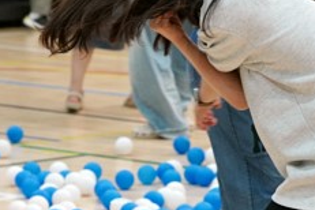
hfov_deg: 7.5
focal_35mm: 273
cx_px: 153
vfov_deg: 5.0
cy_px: 98
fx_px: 2389
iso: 1250
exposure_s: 1/160
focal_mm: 70
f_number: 4
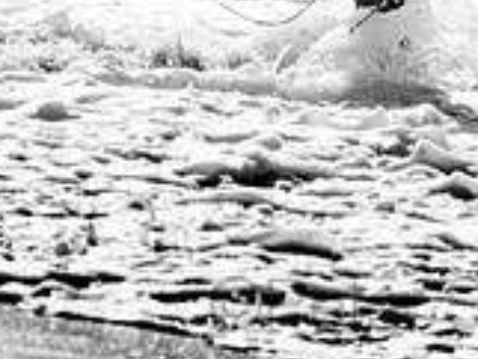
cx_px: 439
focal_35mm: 1748
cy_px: -188
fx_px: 24156
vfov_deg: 0.9
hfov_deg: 1.1
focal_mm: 500
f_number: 5.6
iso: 110
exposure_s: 1/2000
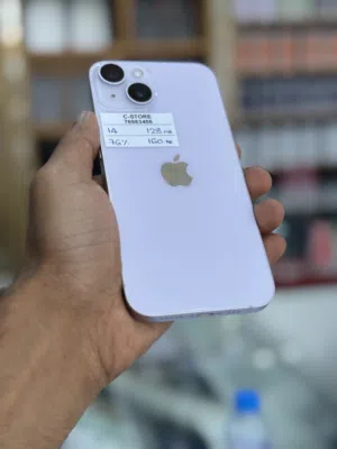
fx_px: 623
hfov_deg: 30.3
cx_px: 168
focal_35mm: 48
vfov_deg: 39.7
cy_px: 224
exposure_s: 1/865
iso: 64
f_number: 1.78
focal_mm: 6.76
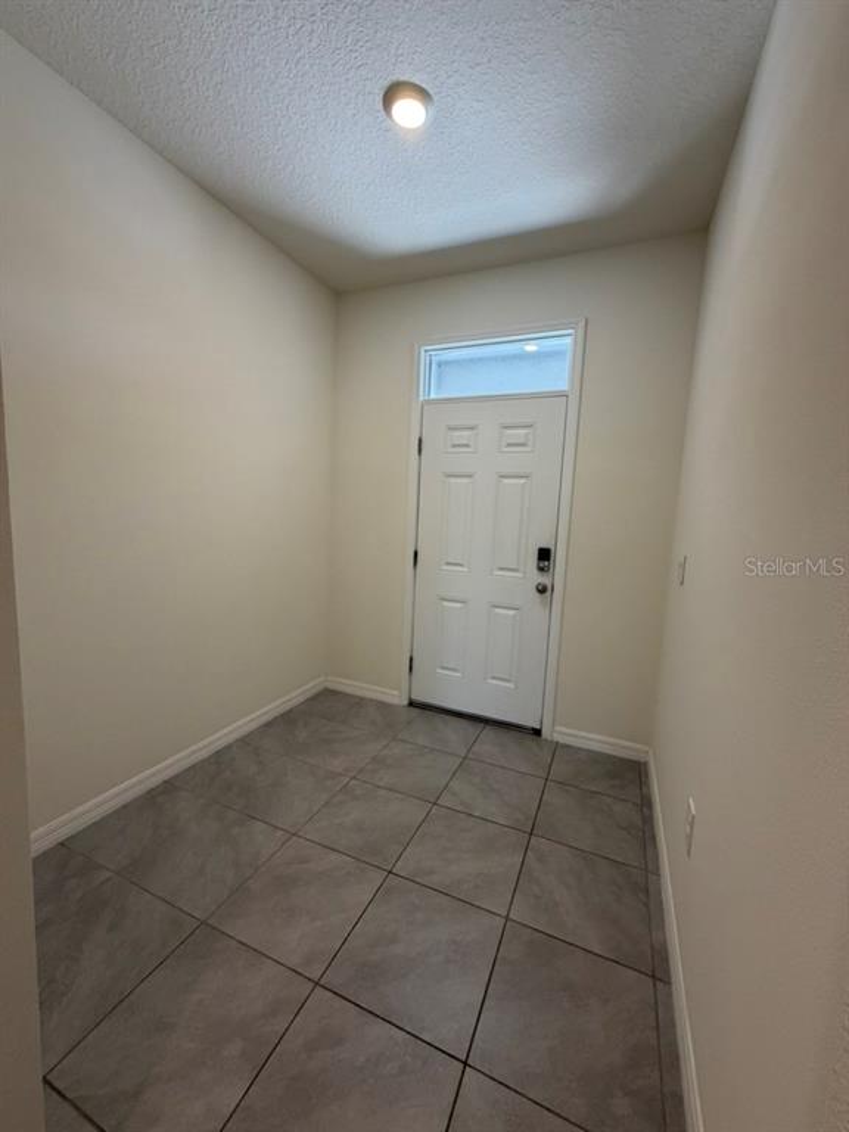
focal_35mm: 14
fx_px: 458
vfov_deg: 102.1
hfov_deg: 85.7
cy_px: 566
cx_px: 424
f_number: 2.2
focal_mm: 2.22
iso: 250
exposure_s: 1/120
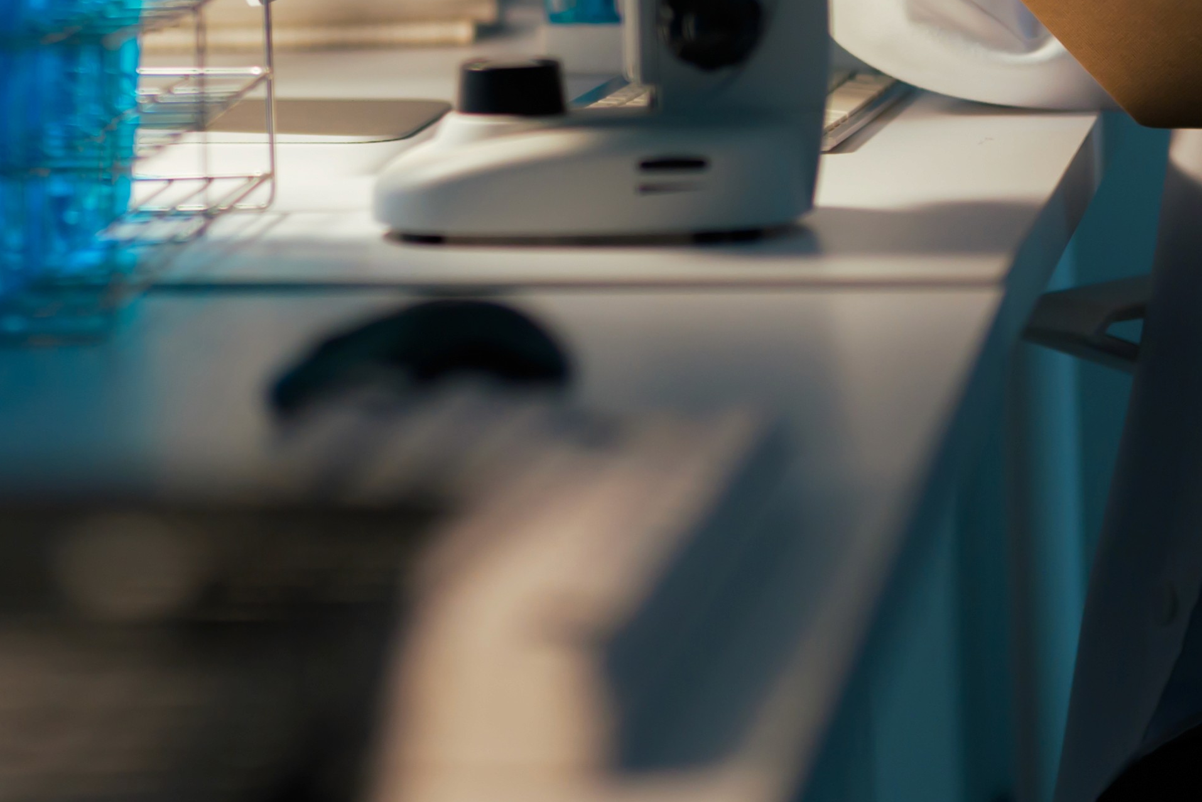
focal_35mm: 158
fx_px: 5275
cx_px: 348
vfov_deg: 8.5
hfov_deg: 13.0
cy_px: -449
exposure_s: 1/800
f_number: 1.2
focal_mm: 50
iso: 500
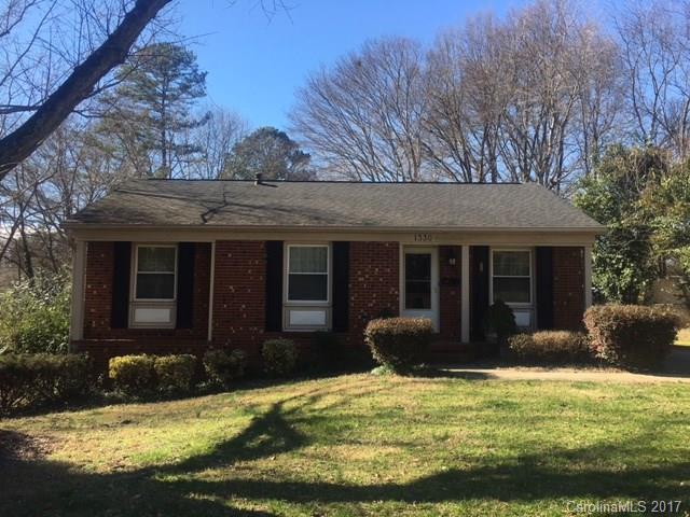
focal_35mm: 29
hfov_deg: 61.7
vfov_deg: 48.2
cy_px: 258
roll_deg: -1.7
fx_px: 578
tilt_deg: +5.6
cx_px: 345
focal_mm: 4.15
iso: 25
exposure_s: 1/596
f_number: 2.2
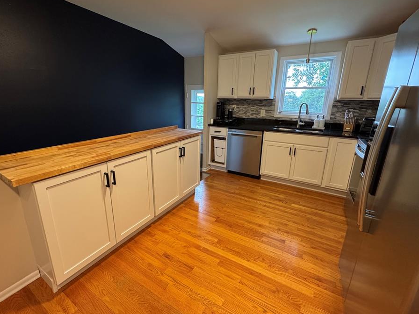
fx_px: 194
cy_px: 150
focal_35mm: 16
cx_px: 198
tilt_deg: -15.5
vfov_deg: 78.1
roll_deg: -0.6
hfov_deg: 94.4
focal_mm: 2.22
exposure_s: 1/60
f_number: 2.2
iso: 320
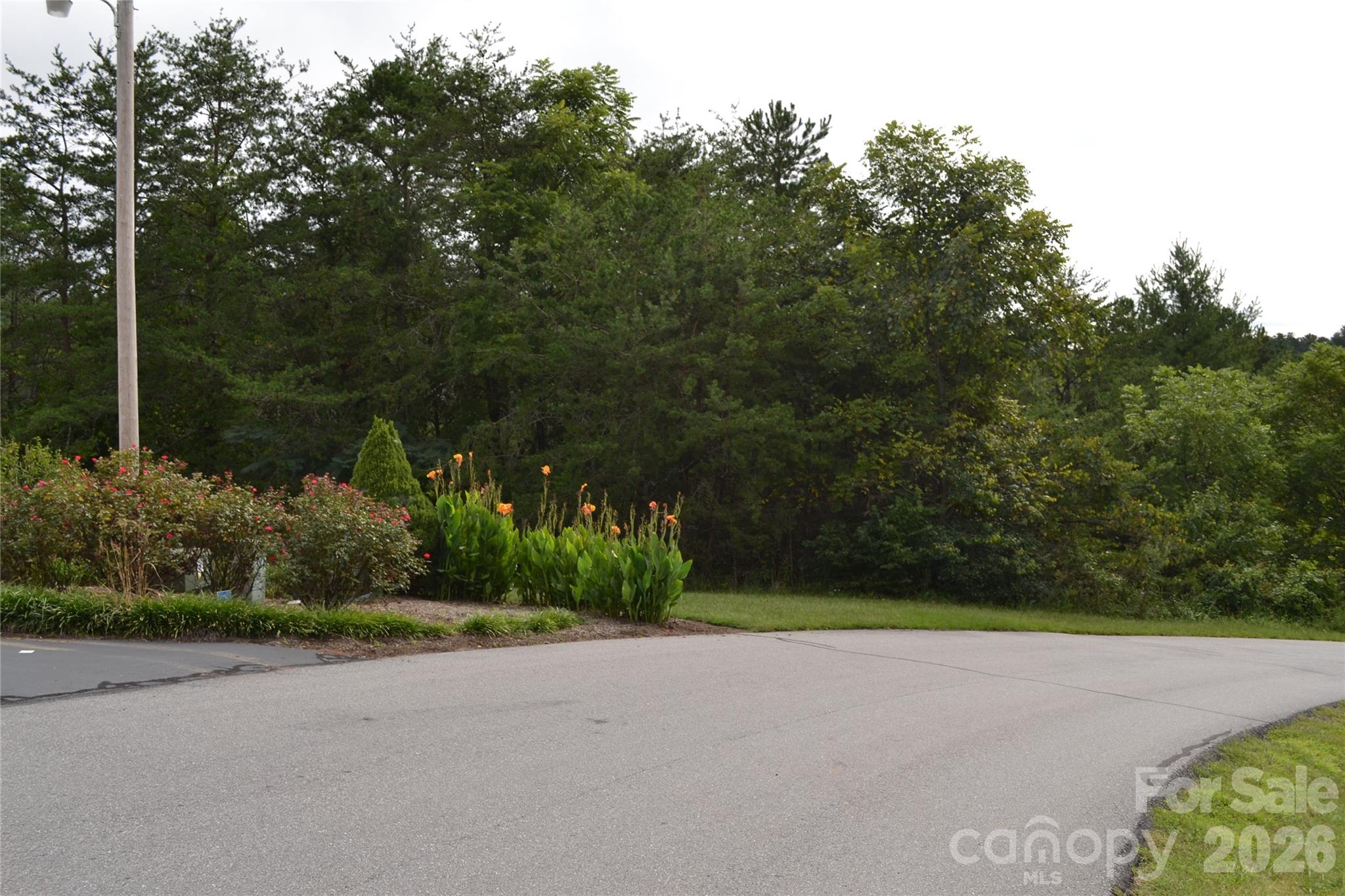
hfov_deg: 57.2
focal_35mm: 33
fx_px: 1233
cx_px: 672
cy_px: 448
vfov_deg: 40.0
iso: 100
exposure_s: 1/200
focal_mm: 22
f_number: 7.1
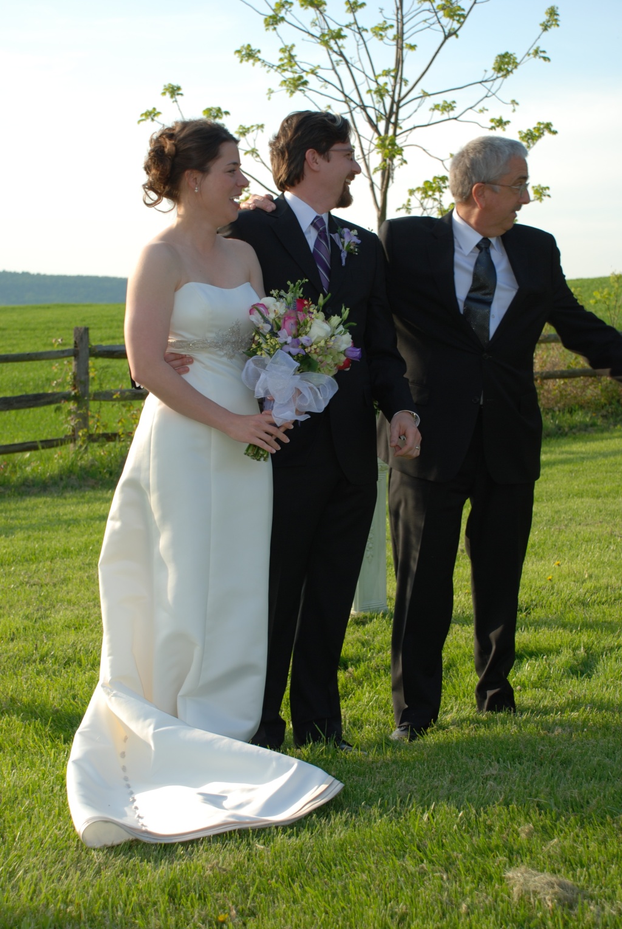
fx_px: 1550
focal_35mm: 60
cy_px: 464
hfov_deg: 22.7
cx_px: 311
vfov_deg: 33.4
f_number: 5.6
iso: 100
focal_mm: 40
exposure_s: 1/125
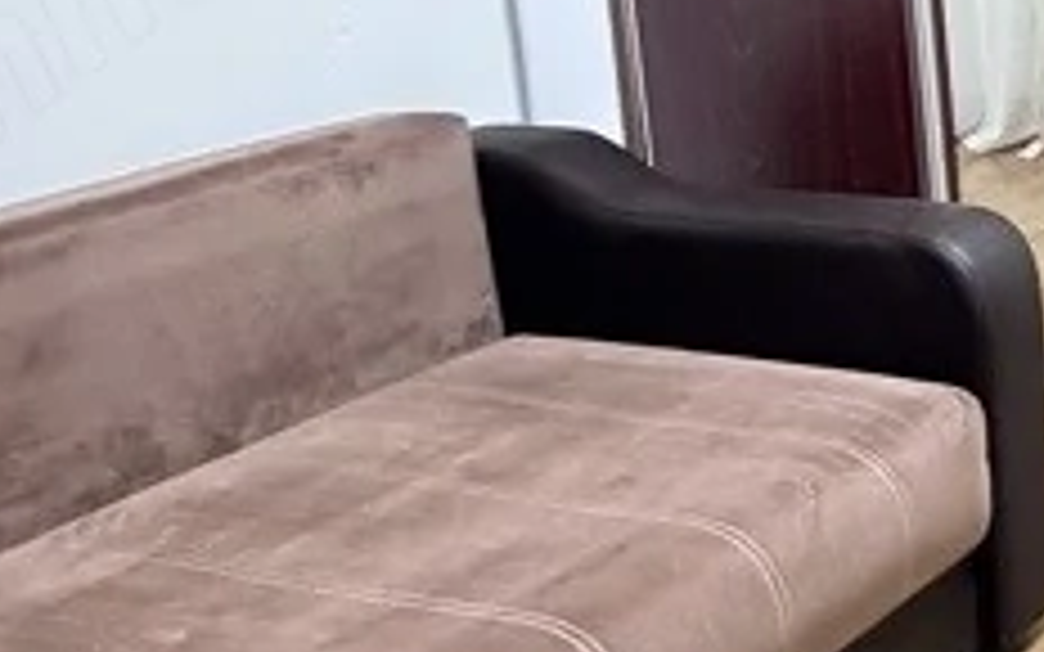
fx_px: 1821
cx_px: 1602
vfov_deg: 19.7
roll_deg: +1.5
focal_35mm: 64
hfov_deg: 24.3
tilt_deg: -10.9
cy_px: -4
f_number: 2.2
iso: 640
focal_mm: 2.22
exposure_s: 1/50
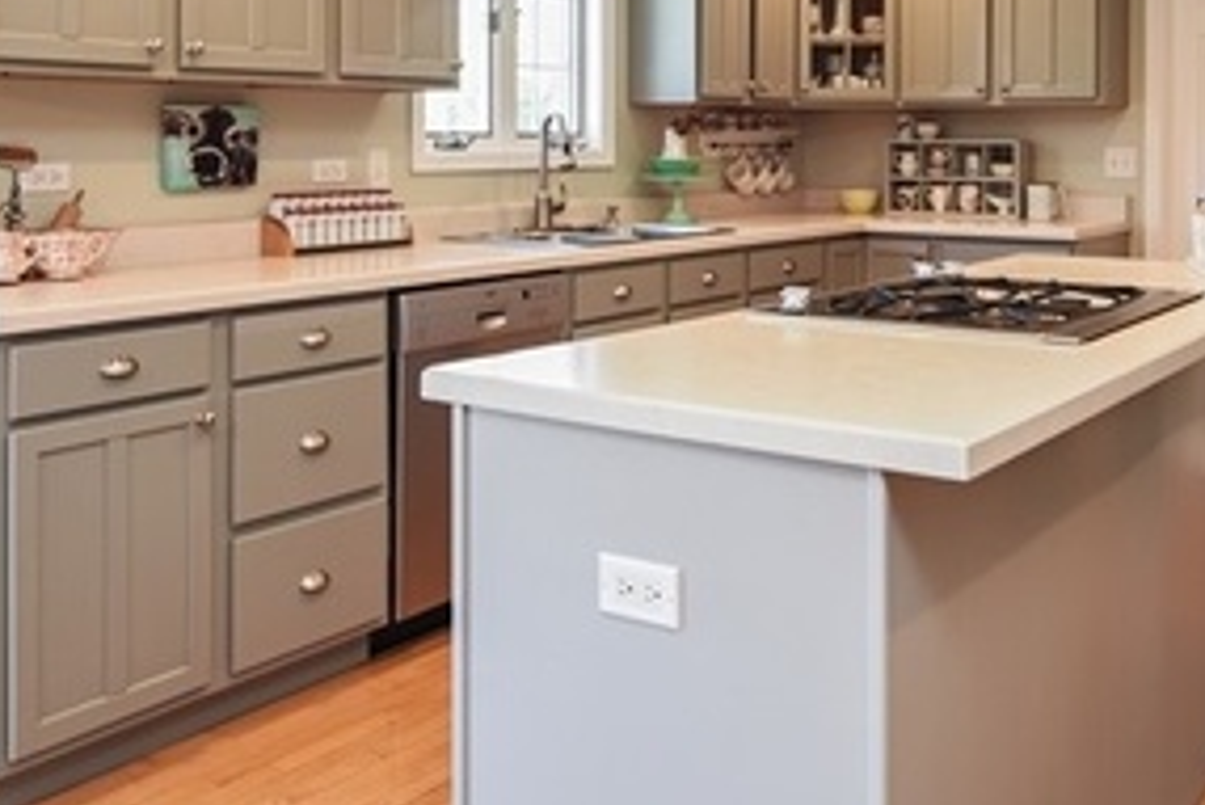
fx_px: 1273
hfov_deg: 50.4
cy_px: 91
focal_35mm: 38
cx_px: 716
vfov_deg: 33.4
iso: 200
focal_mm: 17
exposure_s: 1/5
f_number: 8
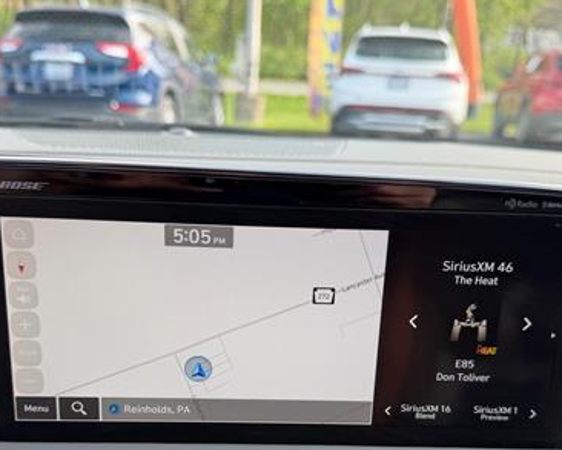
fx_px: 682
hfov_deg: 44.8
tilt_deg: -19.1
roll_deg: -2.8
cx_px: 275
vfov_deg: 35.6
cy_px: 341
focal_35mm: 41
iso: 64
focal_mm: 6.76
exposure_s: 1/260
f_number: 1.78
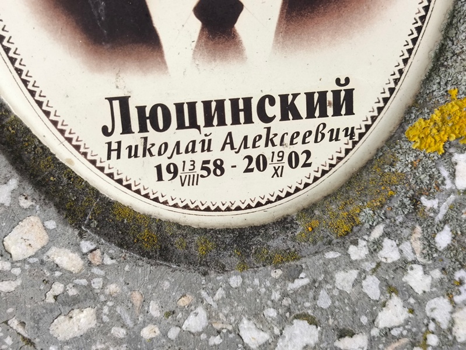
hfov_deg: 38.2
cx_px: 233
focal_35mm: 50
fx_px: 673
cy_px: 175
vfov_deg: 29.1
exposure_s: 1/60
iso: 250
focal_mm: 4.71
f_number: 1.7
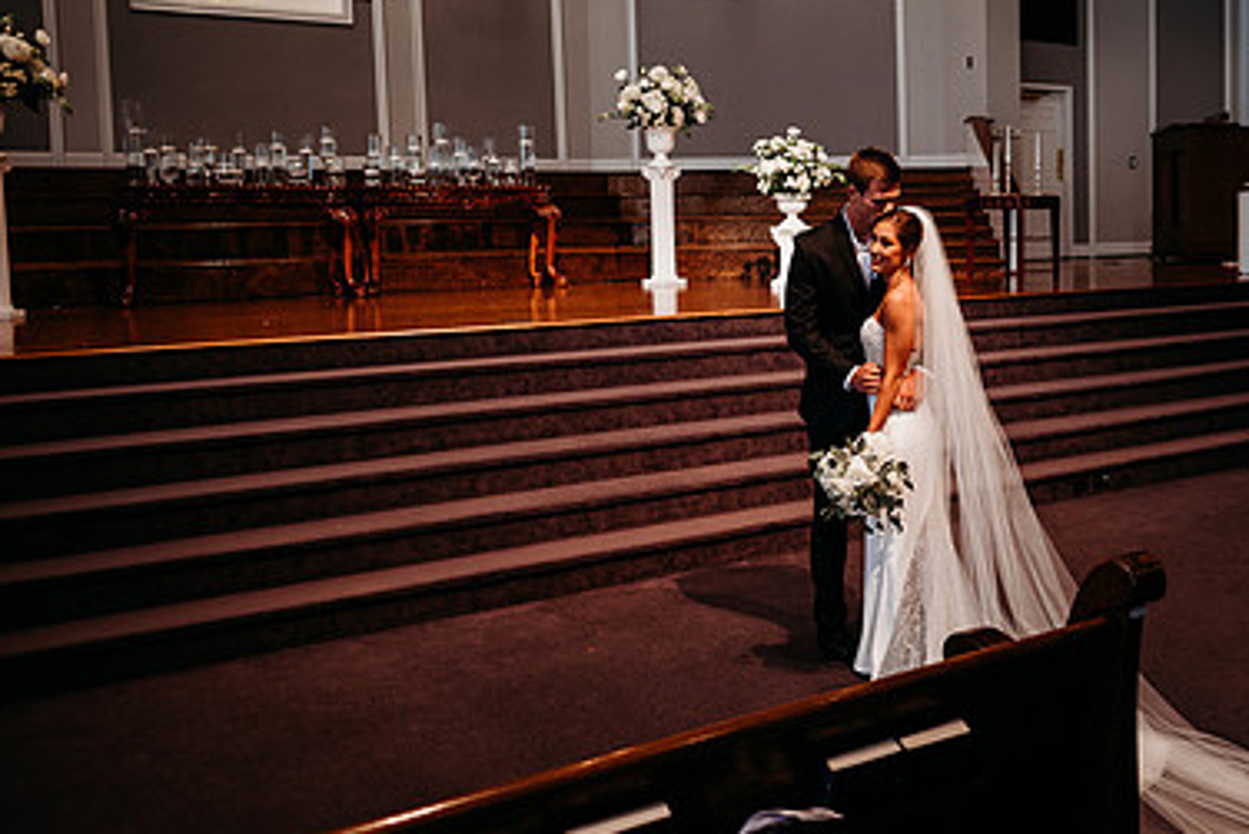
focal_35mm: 37
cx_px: 960
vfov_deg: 35.8
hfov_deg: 49.5
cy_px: 311
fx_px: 1284
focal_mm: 24
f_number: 2.5
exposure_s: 1/160
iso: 640
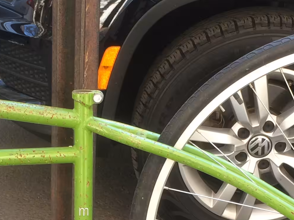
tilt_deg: -23.4
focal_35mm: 95
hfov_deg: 20.6
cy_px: 226
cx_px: 105
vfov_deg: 15.3
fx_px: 807
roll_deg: -1.2
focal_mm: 4.15
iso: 50
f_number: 2.2
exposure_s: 1/120
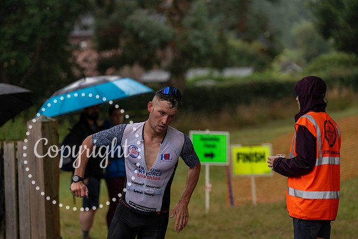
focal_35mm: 130
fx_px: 1293
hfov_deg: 15.8
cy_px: 120
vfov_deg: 10.6
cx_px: 179
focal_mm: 130
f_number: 3.2
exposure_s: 1/1000
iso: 160
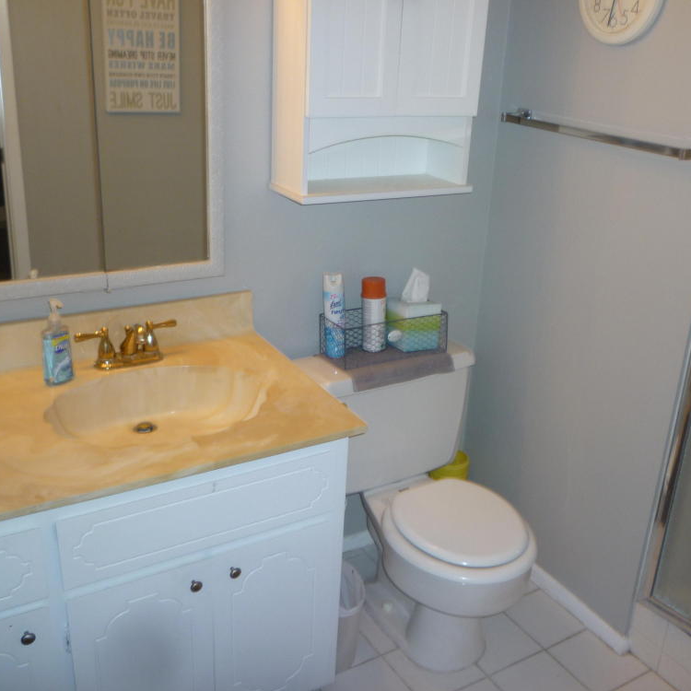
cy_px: 353
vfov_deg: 47.2
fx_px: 790
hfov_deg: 47.1
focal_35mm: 35
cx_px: 389
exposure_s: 1/30
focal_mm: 5.2
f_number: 3.3
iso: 100
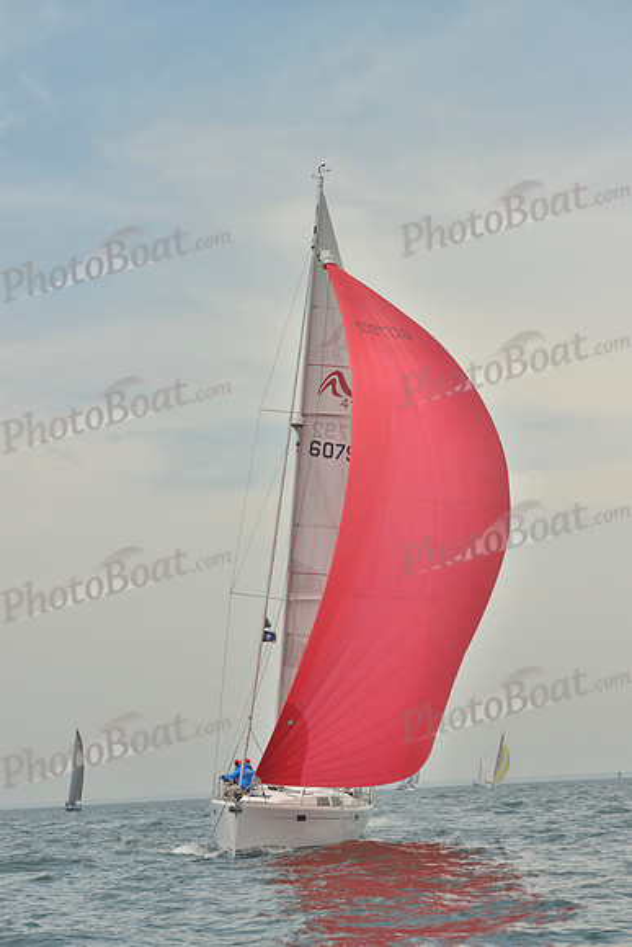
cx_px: 316
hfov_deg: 14.9
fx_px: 2421
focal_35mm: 92
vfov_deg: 22.1
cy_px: 474
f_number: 8
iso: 280
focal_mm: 92
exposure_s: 1/1250
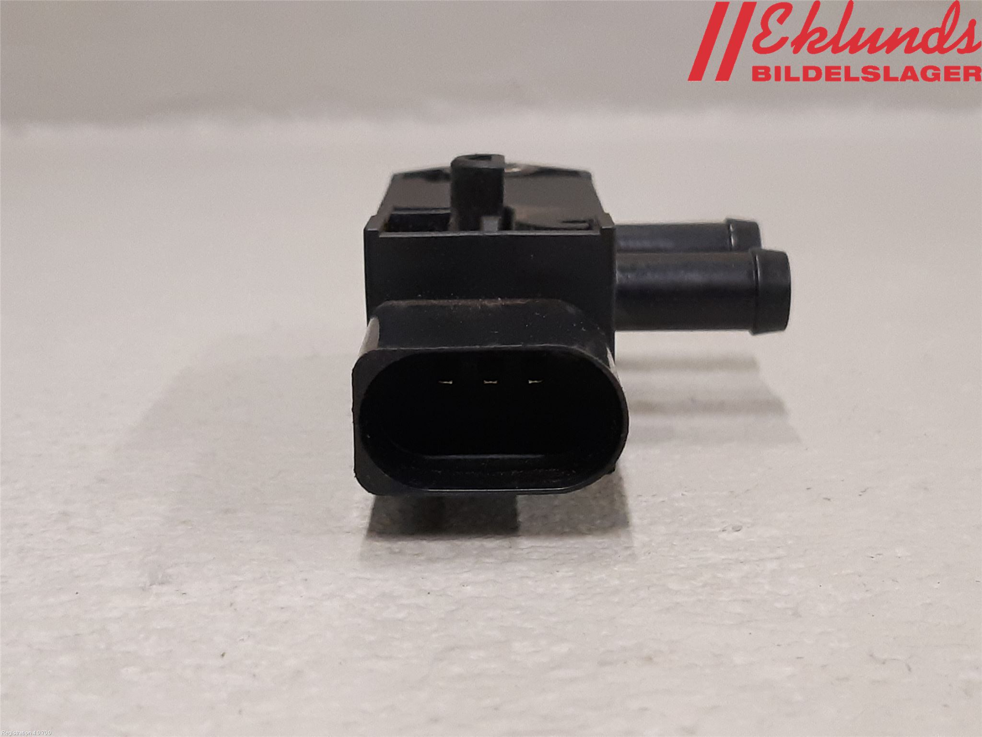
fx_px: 738
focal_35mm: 26
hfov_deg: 67.3
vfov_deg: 53.1
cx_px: 491
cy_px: 368
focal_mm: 3.93
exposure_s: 1/50
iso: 250
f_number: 1.7
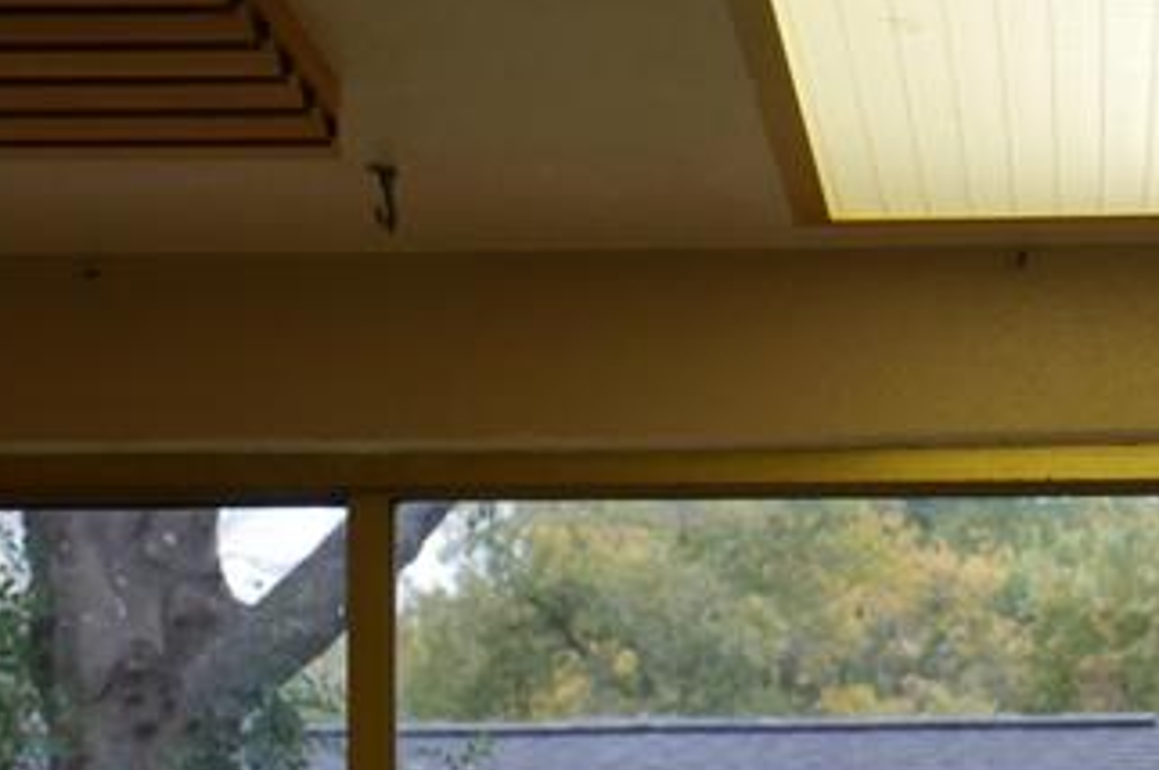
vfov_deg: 7.1
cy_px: 1000
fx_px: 6175
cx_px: 1164
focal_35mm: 192
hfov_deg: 10.6
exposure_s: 1/60
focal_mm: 29
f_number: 5.4
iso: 1000
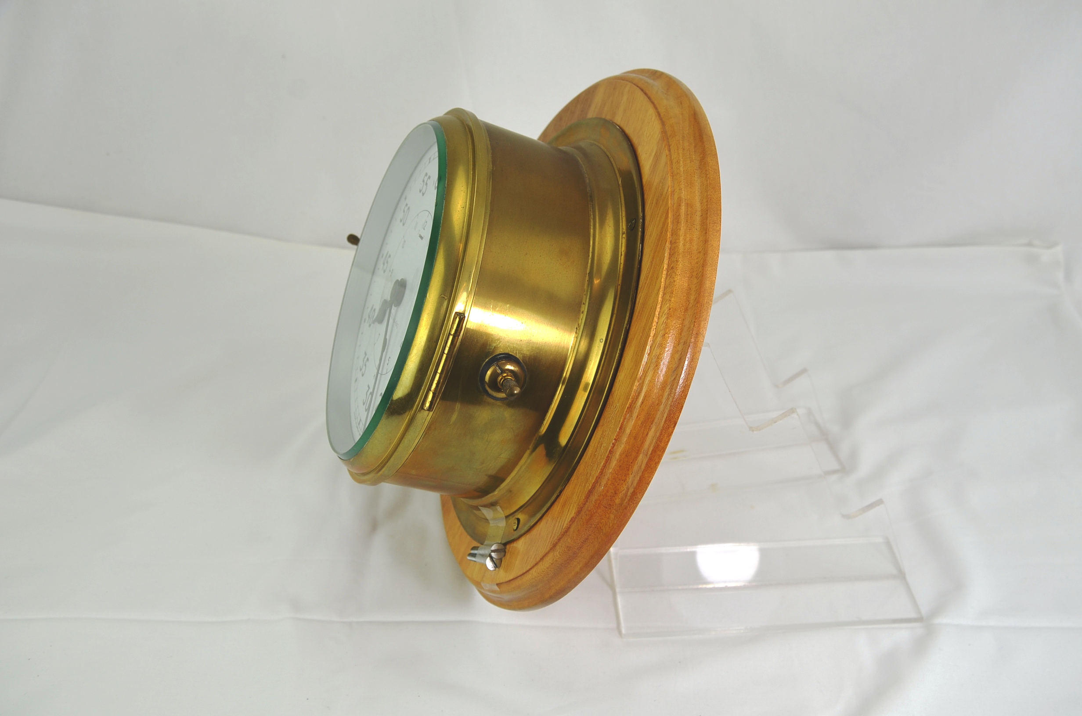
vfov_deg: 36.7
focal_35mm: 36
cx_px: 541
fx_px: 1080
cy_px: 358
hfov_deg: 53.2
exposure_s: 1/160
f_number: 6.3
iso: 200
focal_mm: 24
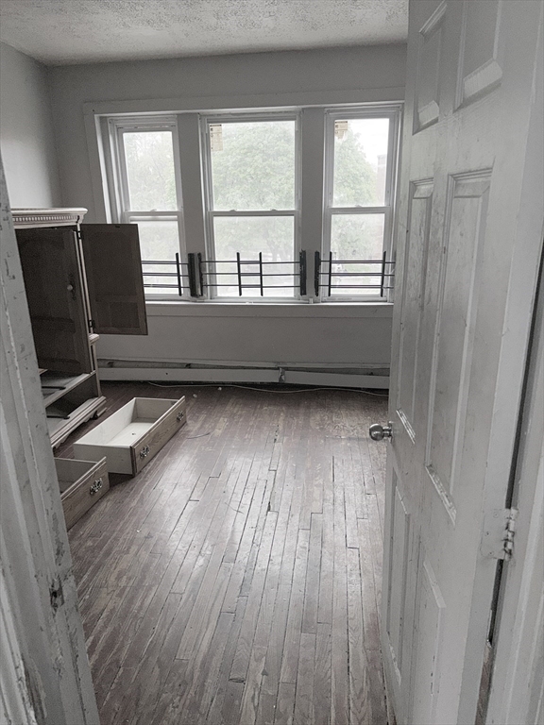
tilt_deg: -16.1
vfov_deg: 71.6
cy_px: 362
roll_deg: +1.4
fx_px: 503
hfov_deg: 56.8
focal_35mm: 24
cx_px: 272
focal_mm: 6.76
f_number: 1.78
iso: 50
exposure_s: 1/439
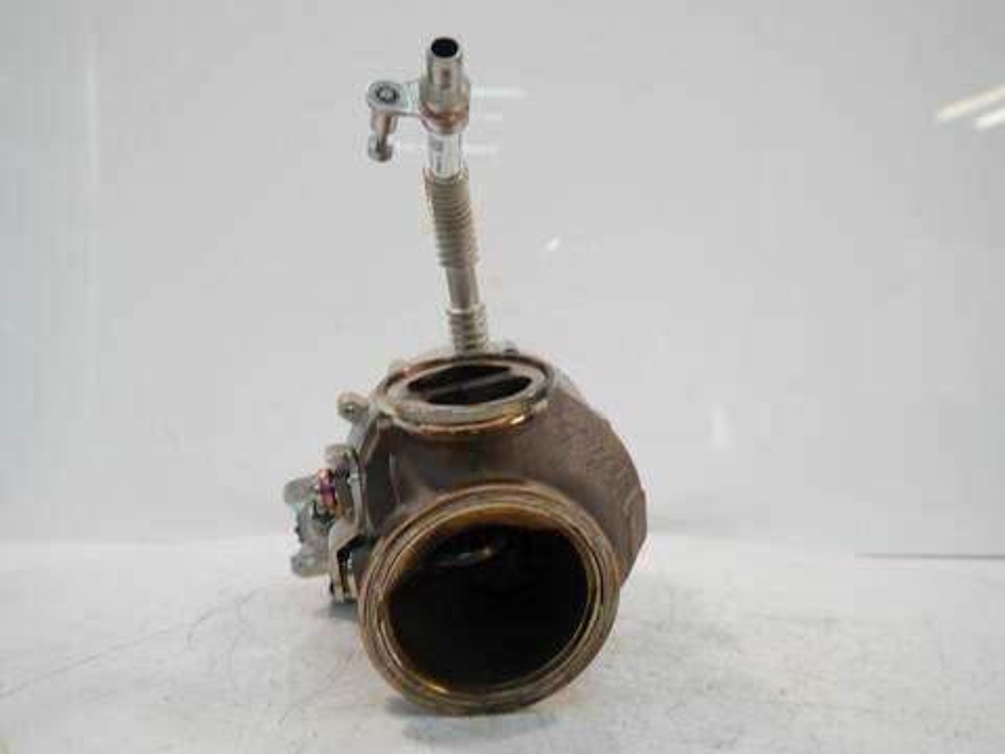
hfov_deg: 63.4
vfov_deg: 49.7
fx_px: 813
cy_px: 377
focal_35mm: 28
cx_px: 502
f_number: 3.5
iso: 320
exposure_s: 1/60
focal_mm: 14
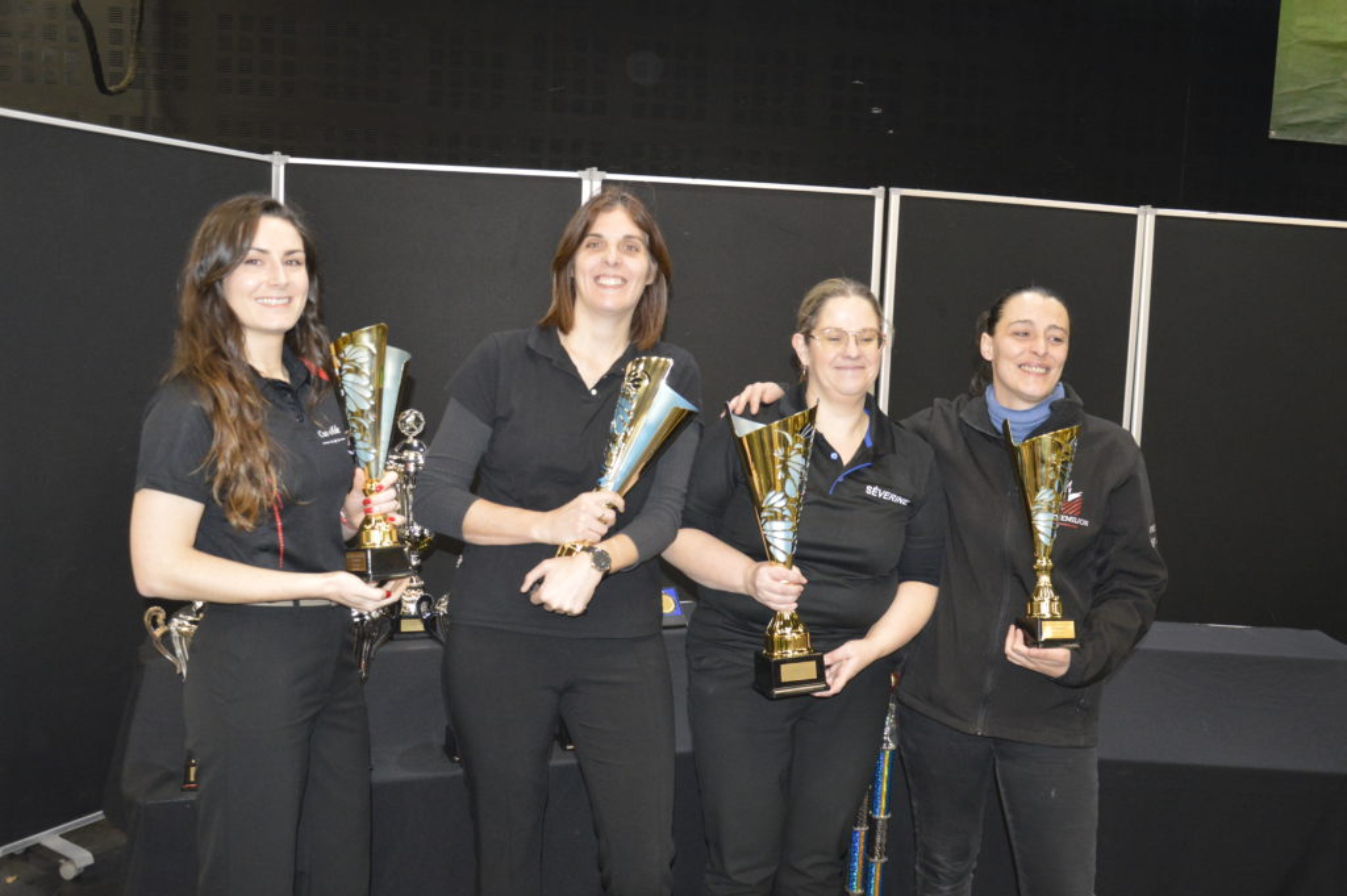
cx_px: 674
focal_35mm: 32
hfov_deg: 59.5
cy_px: 448
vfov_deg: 41.6
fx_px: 1178
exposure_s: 1/60
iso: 1800
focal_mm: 21
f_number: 3.8
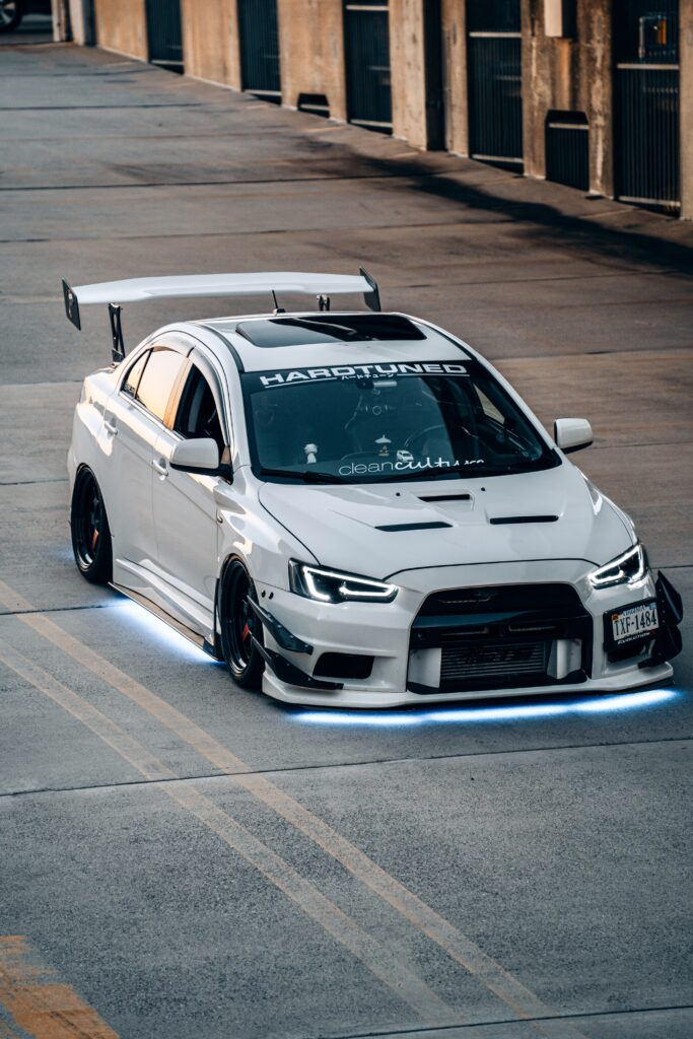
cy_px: 520
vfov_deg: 12.8
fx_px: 4647
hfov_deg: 8.5
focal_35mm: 161
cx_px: 346
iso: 640
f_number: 5.6
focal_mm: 161
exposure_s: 1/100
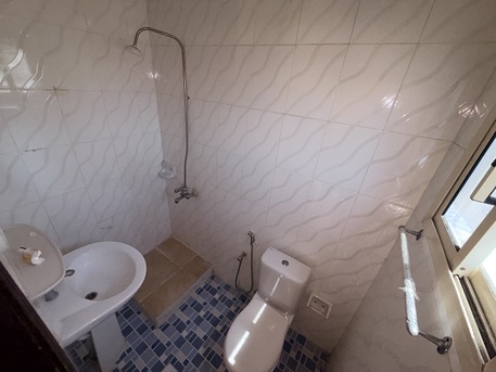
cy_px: 186
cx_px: 248
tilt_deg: -26.9
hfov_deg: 102.0
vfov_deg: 85.7
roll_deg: -5.5
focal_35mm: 14
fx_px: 201
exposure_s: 1/100
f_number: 2.2
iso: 100
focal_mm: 2.22
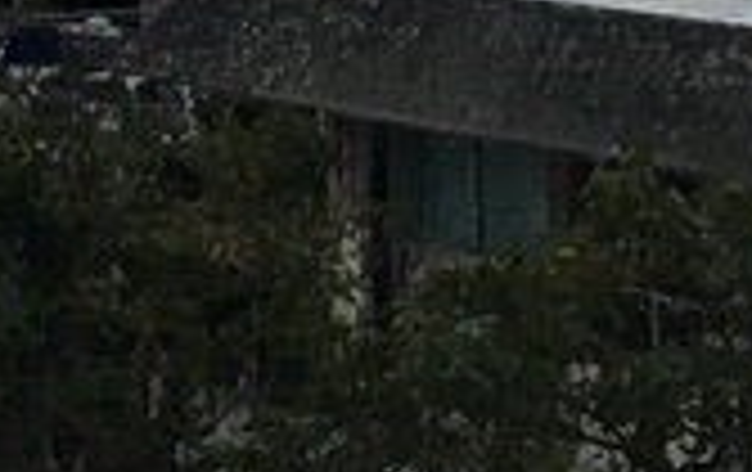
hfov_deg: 10.1
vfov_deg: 6.4
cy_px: -913
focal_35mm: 188
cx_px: -842
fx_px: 3859
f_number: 2.2
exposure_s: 1/30
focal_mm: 4.15
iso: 40
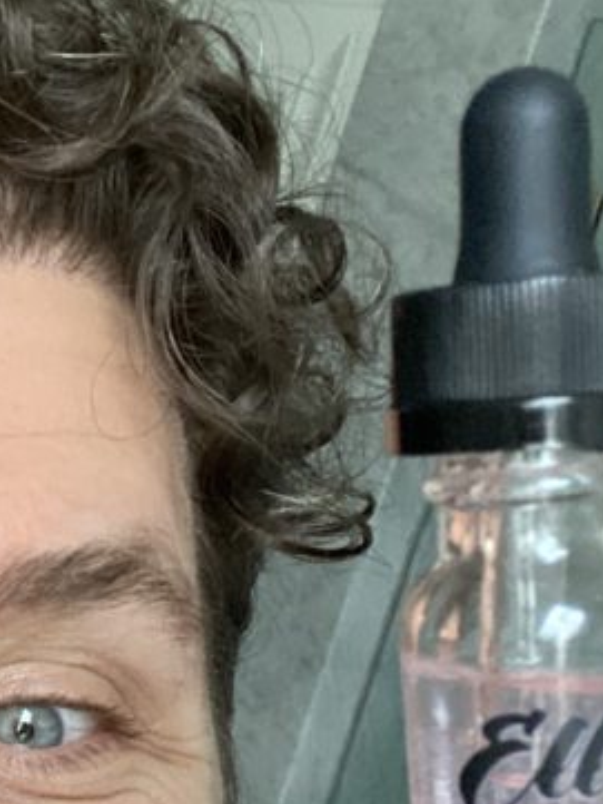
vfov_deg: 22.5
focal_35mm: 85
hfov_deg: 16.9
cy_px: 708
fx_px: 1973
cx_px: -45
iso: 250
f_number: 2.2
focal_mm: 2.71
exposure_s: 1/60
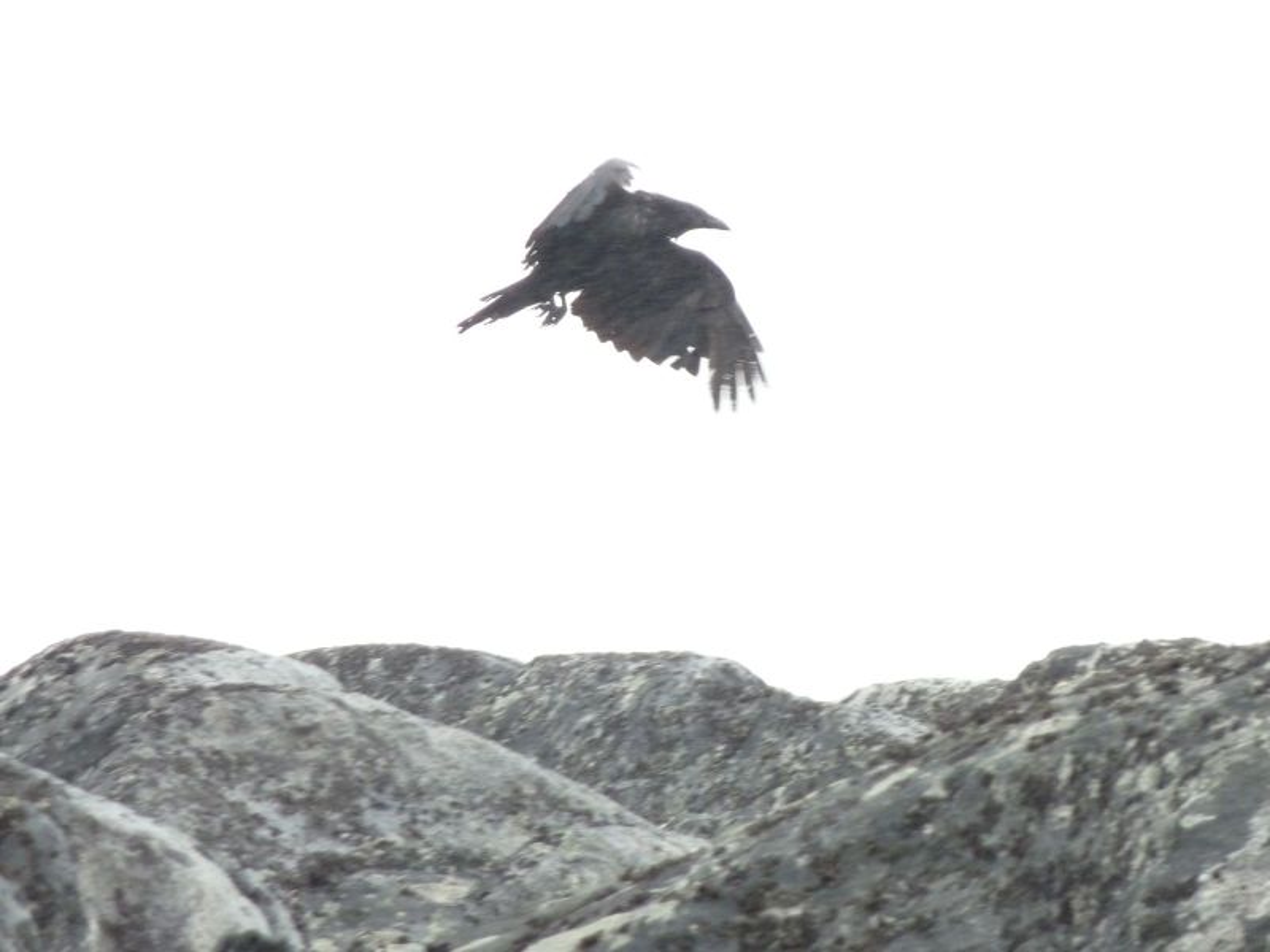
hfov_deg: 6.6
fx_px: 11006
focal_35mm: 300
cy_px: 476
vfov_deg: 5.0
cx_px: 635
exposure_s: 1/250
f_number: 4.9
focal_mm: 49.2
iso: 400
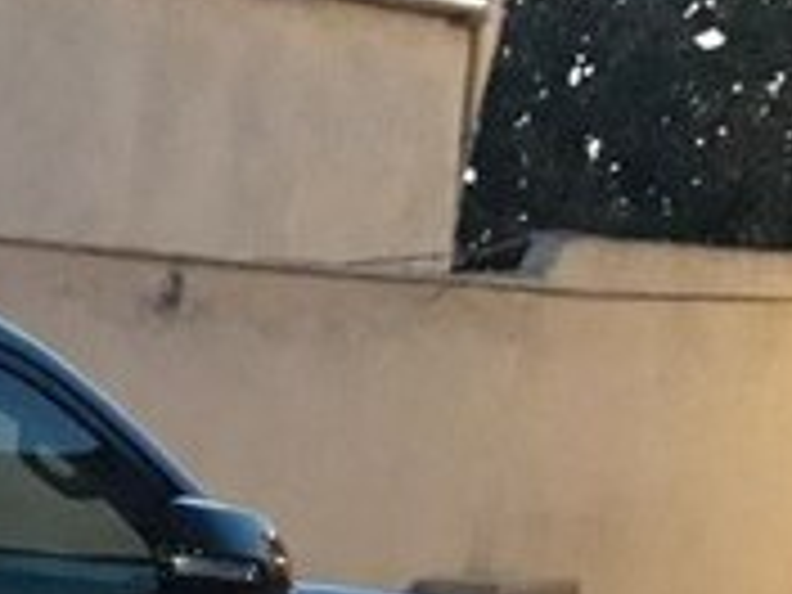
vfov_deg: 13.4
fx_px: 2311
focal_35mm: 101
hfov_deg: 16.6
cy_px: 1015
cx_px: -580
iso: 800
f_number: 1.9
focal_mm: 3.6
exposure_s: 1/10
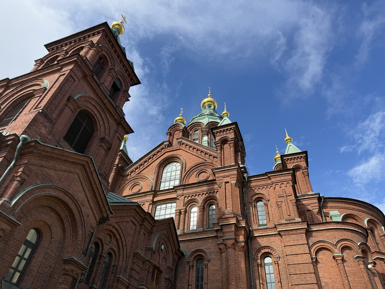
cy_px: 144
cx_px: 192
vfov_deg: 56.8
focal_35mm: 24
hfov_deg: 71.6
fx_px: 267
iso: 80
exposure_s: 1/2445
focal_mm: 6.76
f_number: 1.78
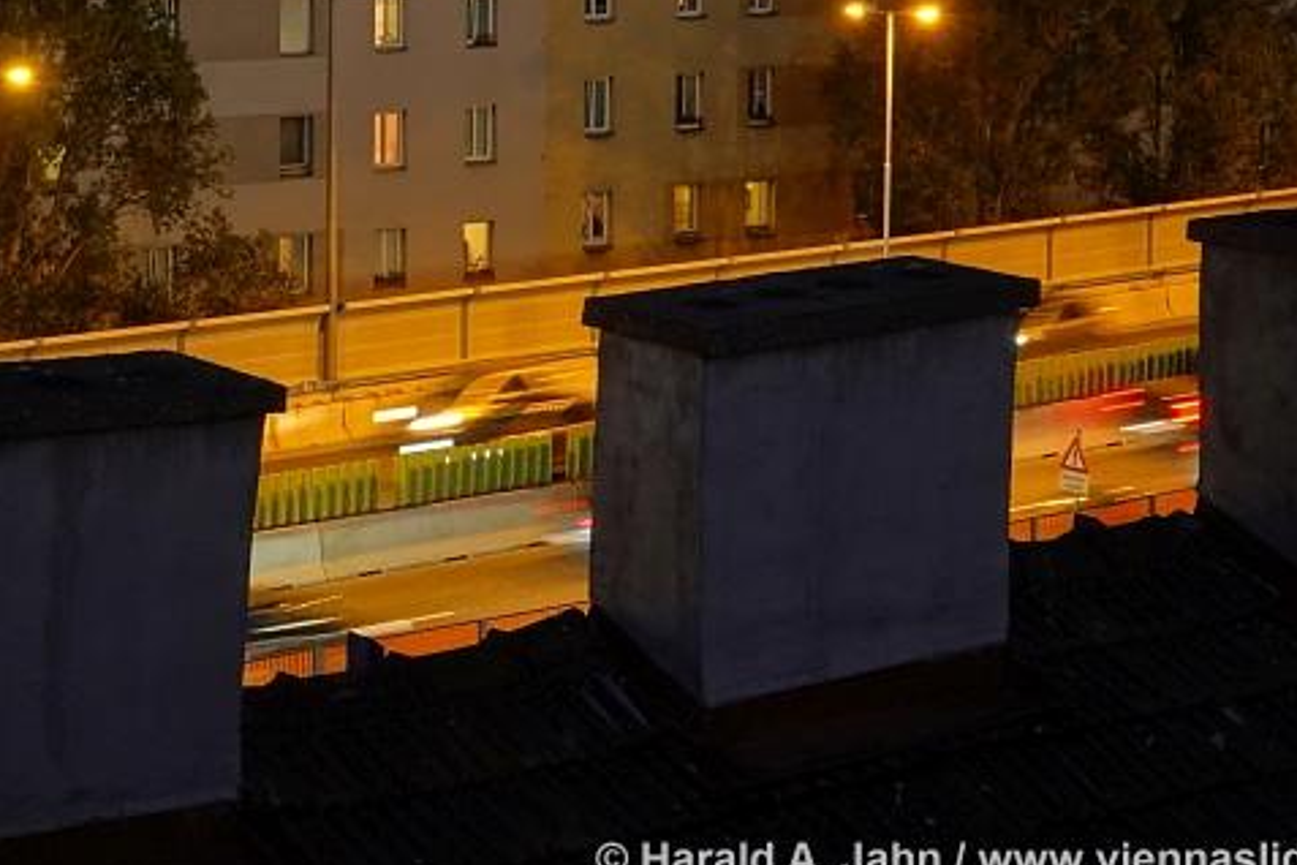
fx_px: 3999
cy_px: 4
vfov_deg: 12.2
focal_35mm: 111
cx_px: 95
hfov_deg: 18.1
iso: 800
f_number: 4
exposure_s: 1/3
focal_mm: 19.43
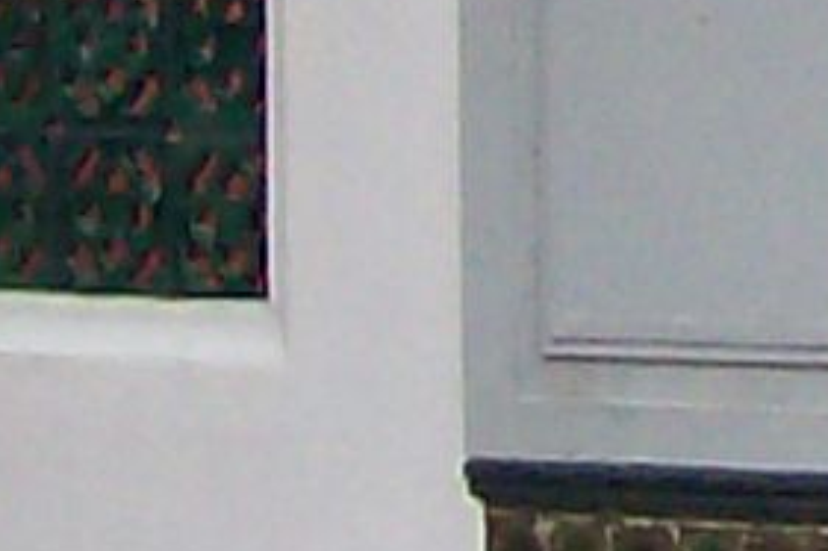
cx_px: 1930
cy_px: -940
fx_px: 8735
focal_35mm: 380
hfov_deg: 5.3
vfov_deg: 3.5
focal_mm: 6
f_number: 2.7
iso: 80
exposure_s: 1/164
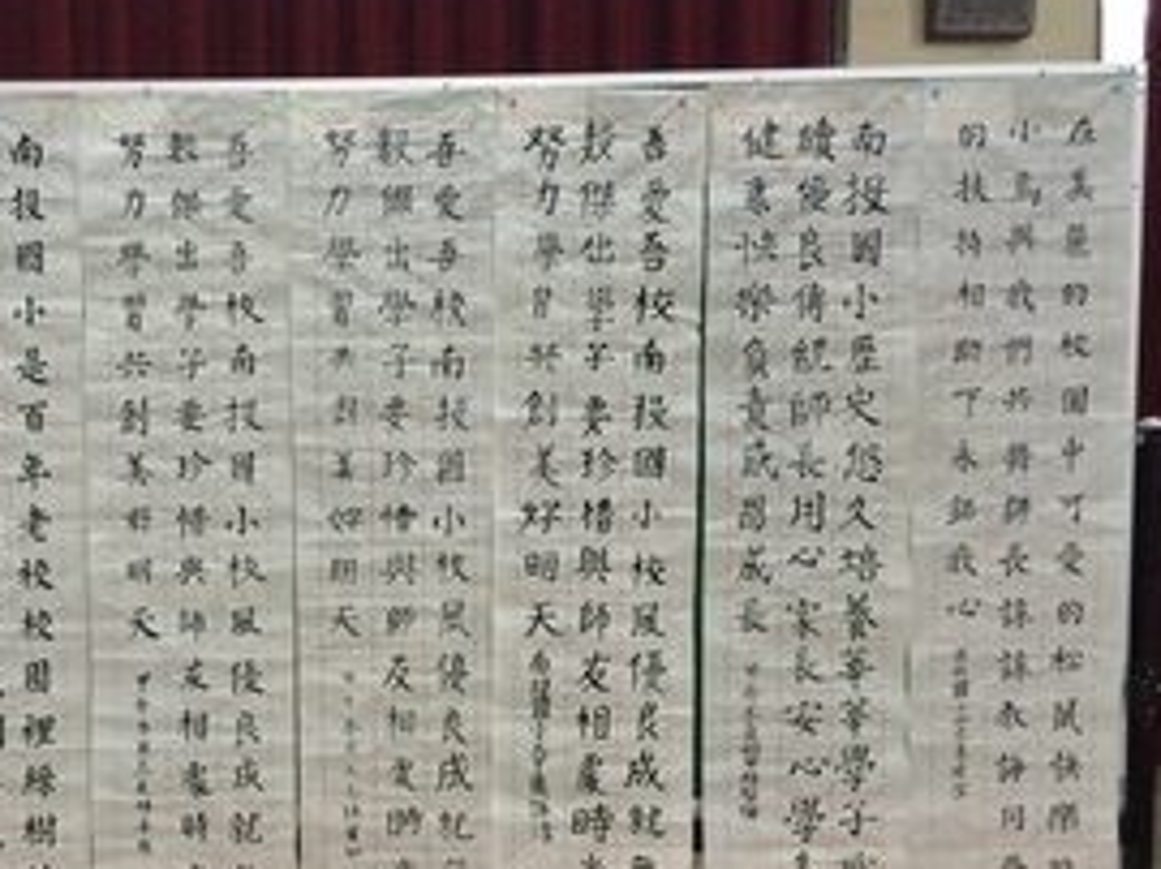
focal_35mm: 43
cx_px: 374
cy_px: 585
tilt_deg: -4.8
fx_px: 1441
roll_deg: +0.6
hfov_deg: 43.2
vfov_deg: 33.2
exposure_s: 1/30
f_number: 2.2
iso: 200
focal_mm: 4.15
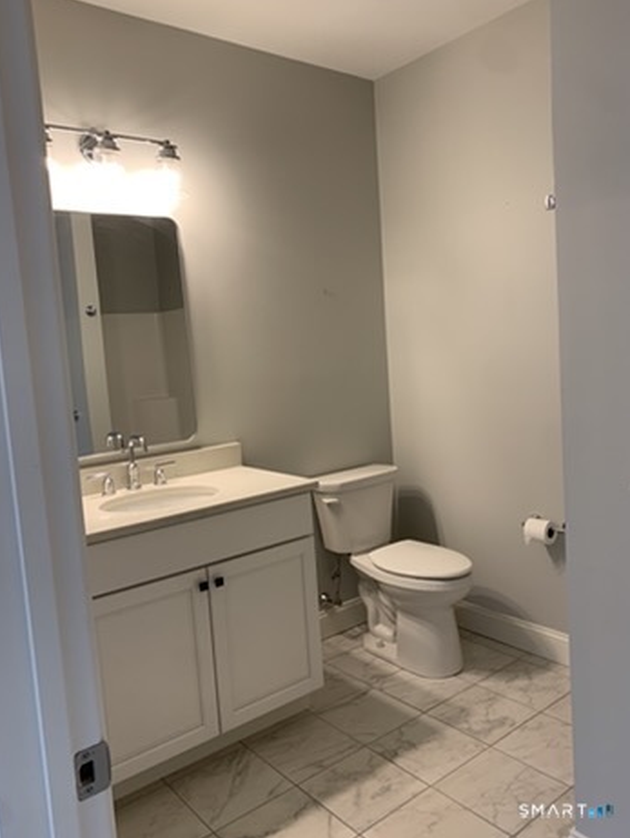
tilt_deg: -5.2
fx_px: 655
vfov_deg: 65.3
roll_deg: +3.9
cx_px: 321
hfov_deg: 51.4
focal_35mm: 27
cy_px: 417
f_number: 1.8
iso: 100
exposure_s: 1/60
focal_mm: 4.25
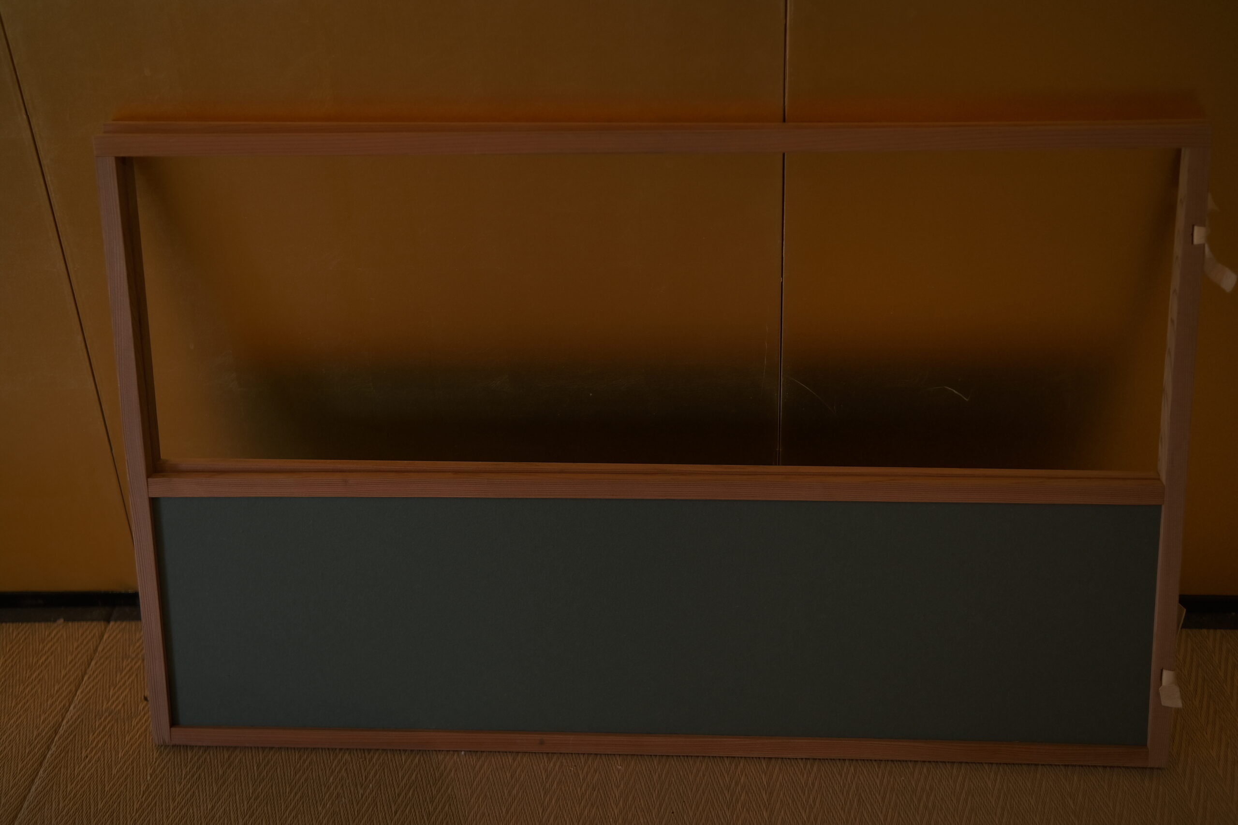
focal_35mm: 50
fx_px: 1719
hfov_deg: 39.6
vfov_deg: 27.0
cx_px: 619
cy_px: 412
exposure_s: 1/200
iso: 200
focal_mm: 33
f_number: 1.4
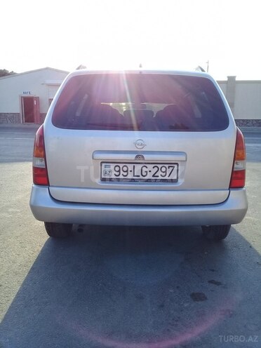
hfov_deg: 45.4
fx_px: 312
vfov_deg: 58.4
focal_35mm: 31
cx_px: 130
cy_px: 174
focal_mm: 3.3
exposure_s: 1/396
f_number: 2.2
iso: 50
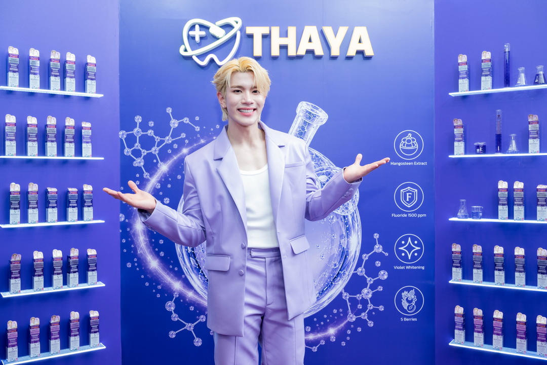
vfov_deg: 39.4
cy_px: 182
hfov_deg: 56.5
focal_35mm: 34
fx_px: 509
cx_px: 274
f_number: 5
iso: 1000
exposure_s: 1/200
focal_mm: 33.5
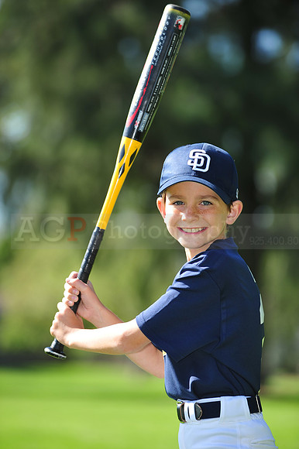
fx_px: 2494
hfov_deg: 6.9
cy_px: 224
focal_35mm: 200
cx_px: 150
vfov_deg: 10.3
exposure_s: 1/640
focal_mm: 200
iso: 200
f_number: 4.5
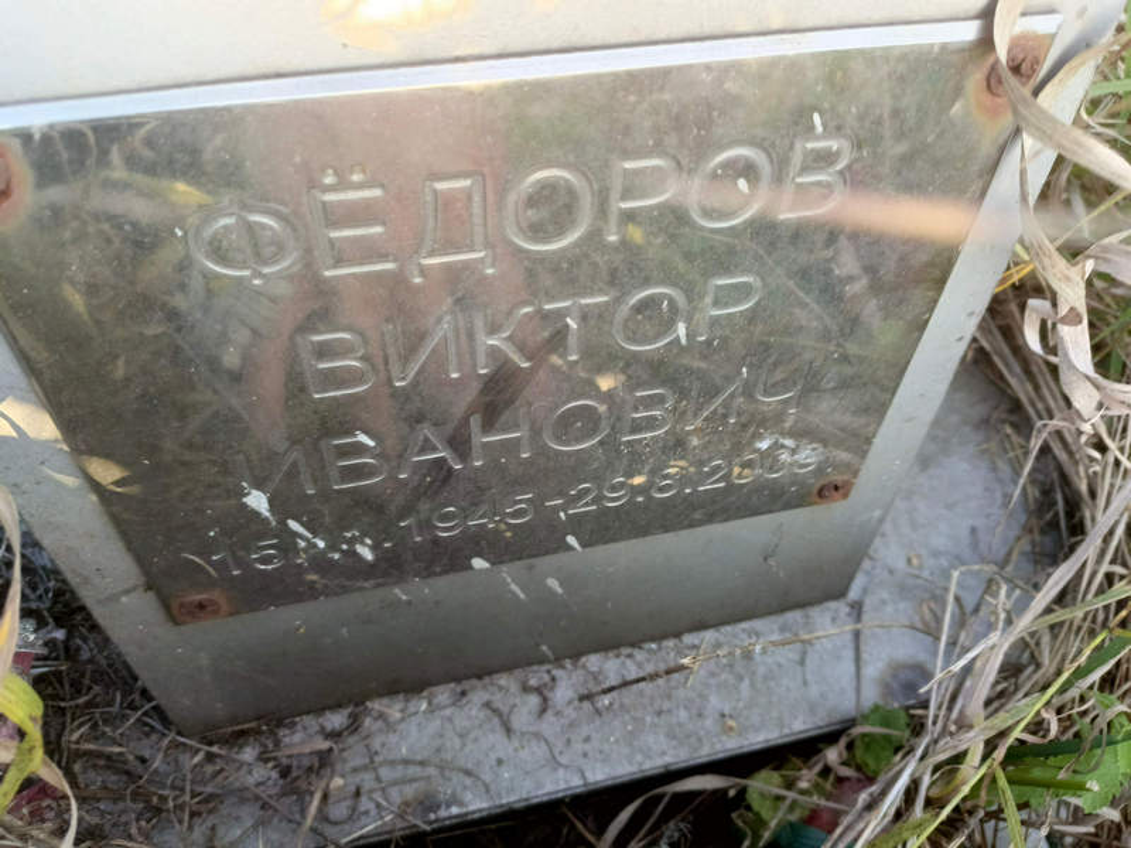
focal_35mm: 25
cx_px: 566
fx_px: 817
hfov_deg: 69.4
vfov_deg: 54.9
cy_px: 424
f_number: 1.69
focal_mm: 4.76
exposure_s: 1/60
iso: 223
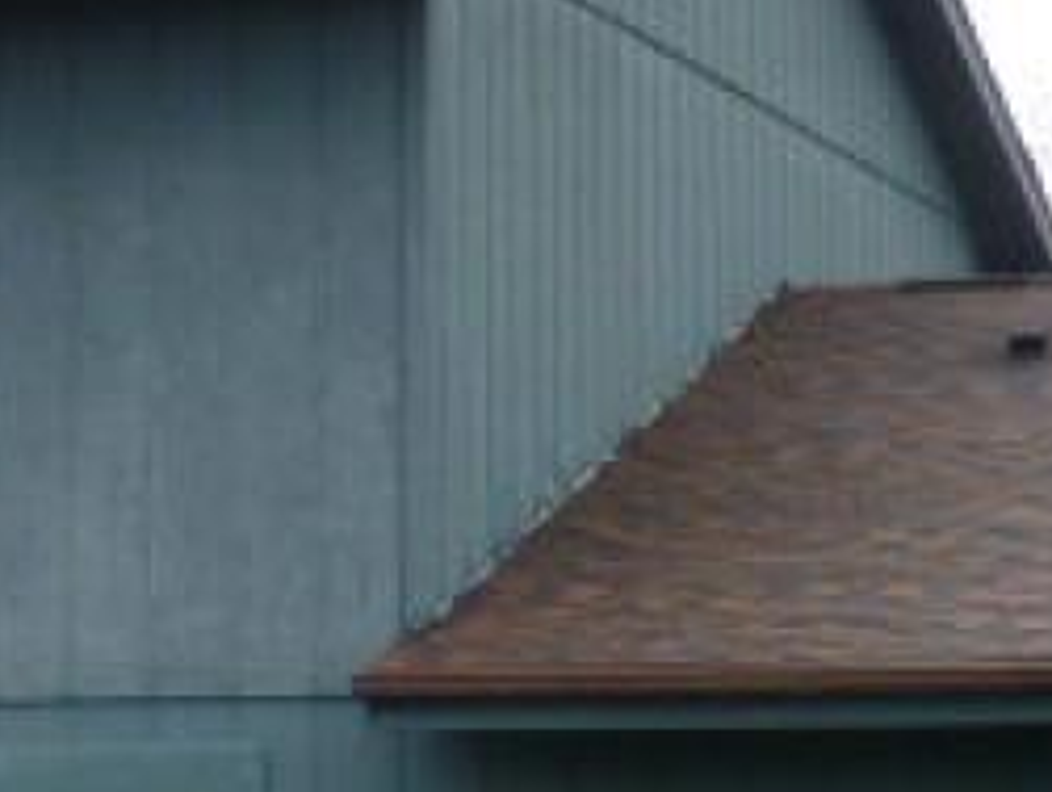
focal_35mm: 220
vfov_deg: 6.8
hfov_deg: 8.7
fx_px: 6696
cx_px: -721
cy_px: 595
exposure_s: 1/60
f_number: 4.6
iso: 250
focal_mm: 9.7
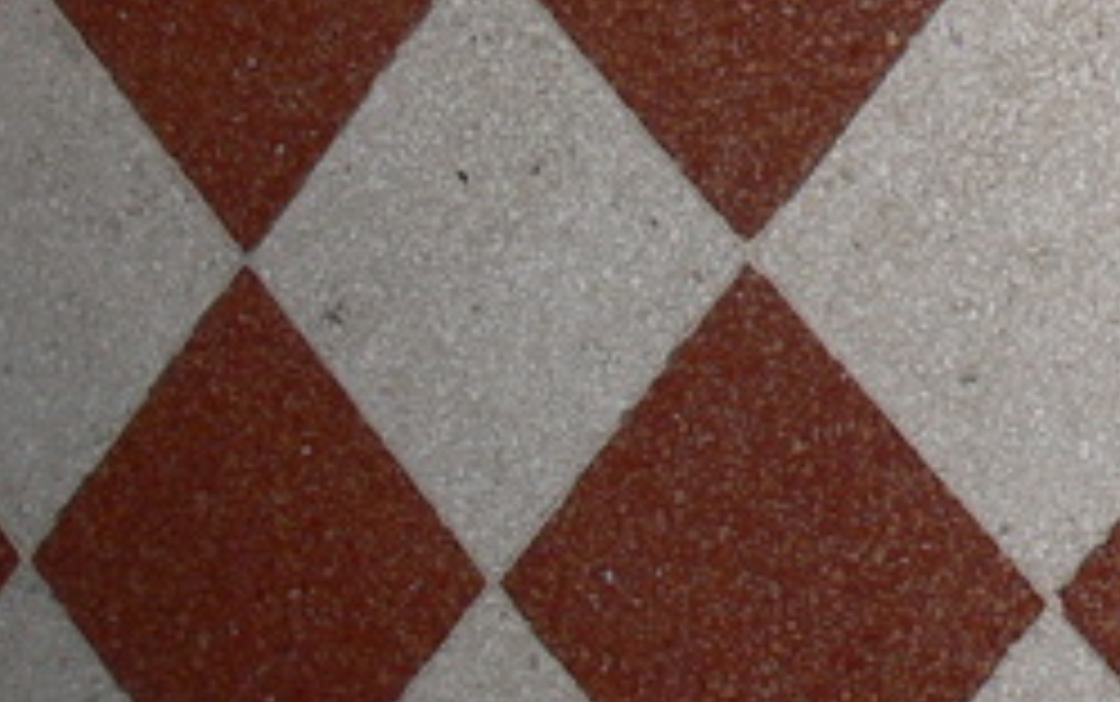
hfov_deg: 16.7
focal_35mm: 119
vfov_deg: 10.6
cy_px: -428
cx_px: 1394
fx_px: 3635
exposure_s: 1/30
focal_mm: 7.4
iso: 100
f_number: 2.8
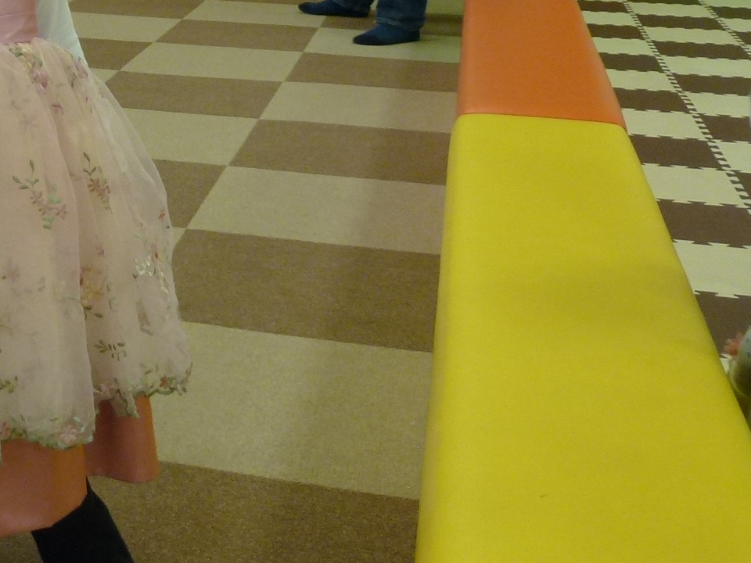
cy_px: 79
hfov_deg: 27.9
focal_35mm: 64
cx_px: -54
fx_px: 1388
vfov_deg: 22.5
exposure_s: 1/60
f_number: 3.3
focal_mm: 4.3
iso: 160
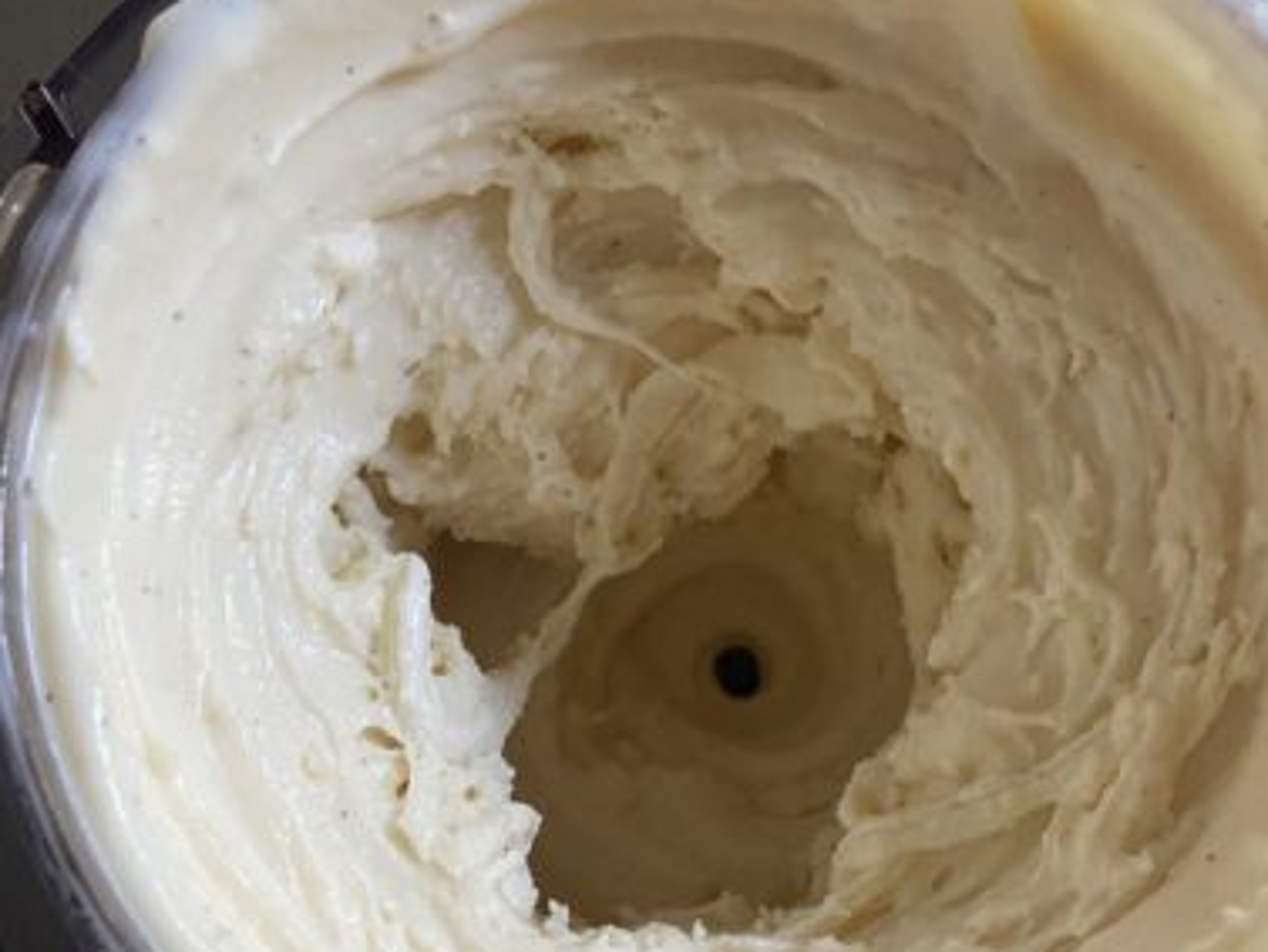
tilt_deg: -78.5
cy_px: 548
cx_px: 681
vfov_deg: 31.5
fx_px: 1686
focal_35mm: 46
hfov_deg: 41.2
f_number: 1.8
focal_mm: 4.25
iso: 500
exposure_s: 1/40
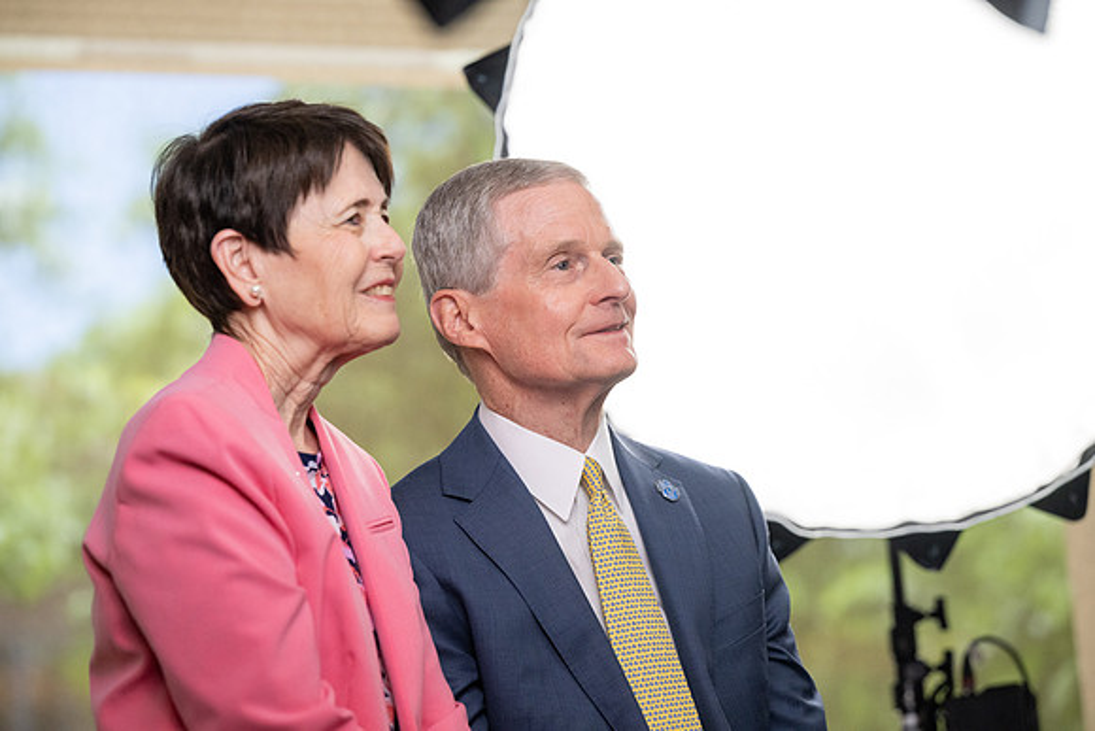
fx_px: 3651
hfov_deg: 17.1
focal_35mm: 120
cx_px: 548
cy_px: 366
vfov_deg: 11.4
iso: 2000
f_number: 4
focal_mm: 120
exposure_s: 1/400
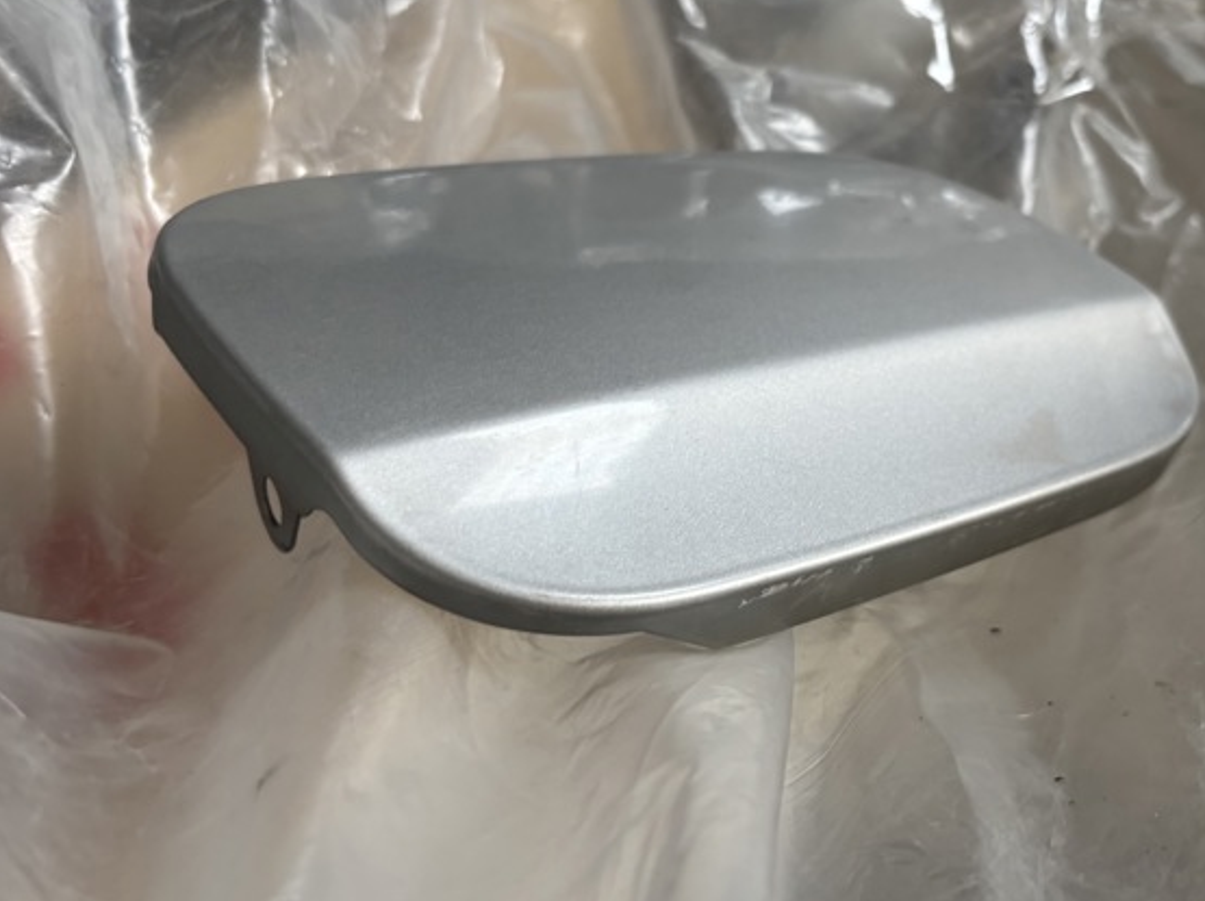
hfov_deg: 59.9
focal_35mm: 30
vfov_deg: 46.7
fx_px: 1043
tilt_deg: -36.0
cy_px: 455
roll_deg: +11.3
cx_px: 651
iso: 125
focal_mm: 5.96
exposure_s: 1/85
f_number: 1.6
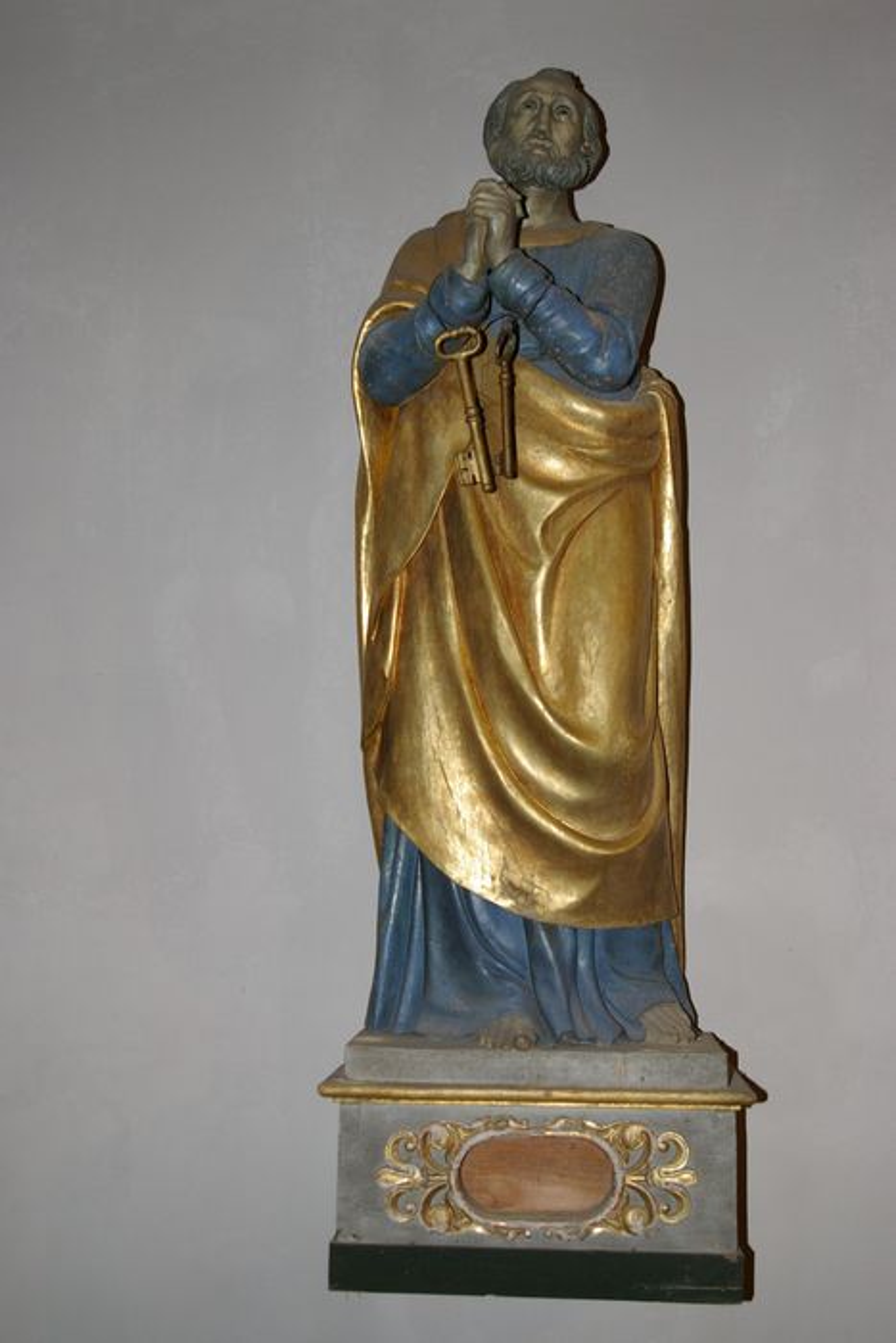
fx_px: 1847
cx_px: 448
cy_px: 672
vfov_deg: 40.0
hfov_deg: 27.3
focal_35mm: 50
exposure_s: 1/45
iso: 200
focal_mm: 33
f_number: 4
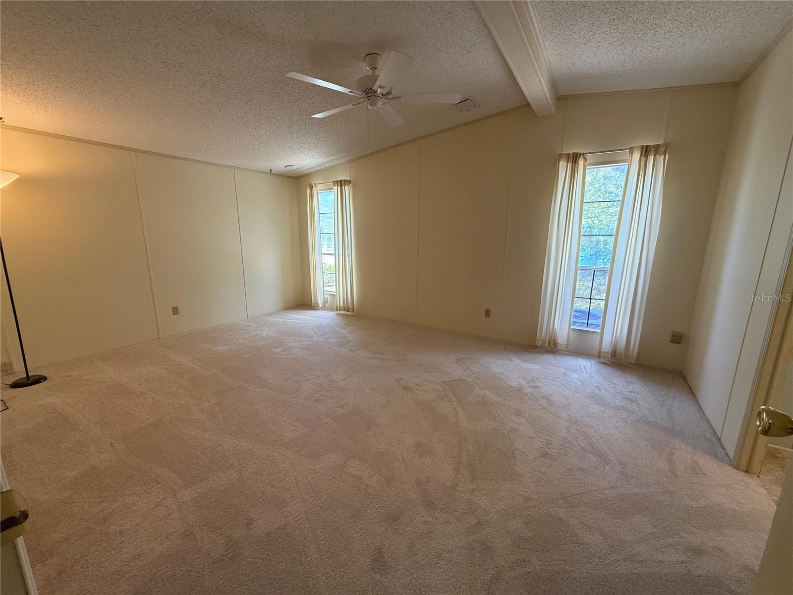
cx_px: 396
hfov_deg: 102.1
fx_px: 321
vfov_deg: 85.7
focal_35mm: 14
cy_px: 298
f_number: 2.2
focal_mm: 2.22
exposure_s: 1/120
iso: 200
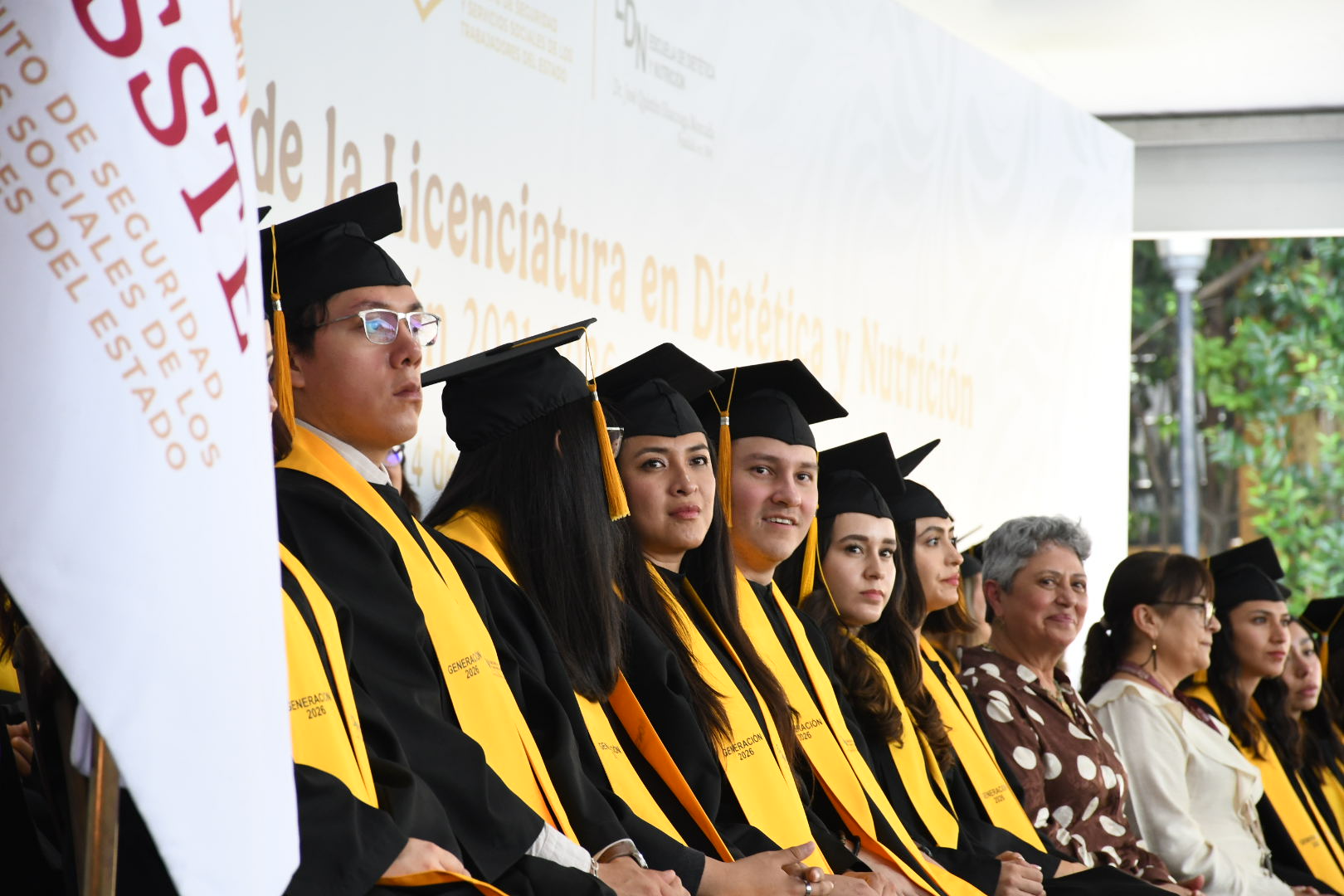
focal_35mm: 168
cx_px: 672
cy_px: 448
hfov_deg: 12.2
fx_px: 6272
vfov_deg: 8.2
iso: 1250
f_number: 8
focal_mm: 112
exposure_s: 1/160
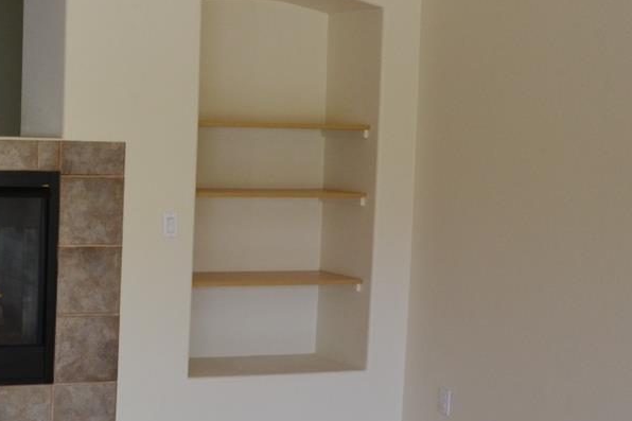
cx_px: -83
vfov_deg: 20.0
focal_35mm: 68
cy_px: 221
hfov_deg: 27.0
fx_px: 1193
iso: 400
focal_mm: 18
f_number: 7.1
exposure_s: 1/25
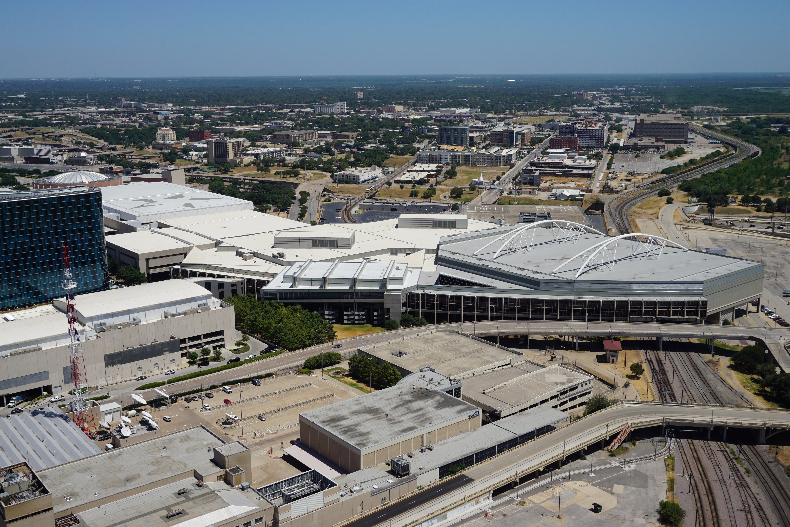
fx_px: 823
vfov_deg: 35.5
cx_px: 395
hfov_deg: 51.3
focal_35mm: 38
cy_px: 264
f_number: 11
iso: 100
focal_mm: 25
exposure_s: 1/250
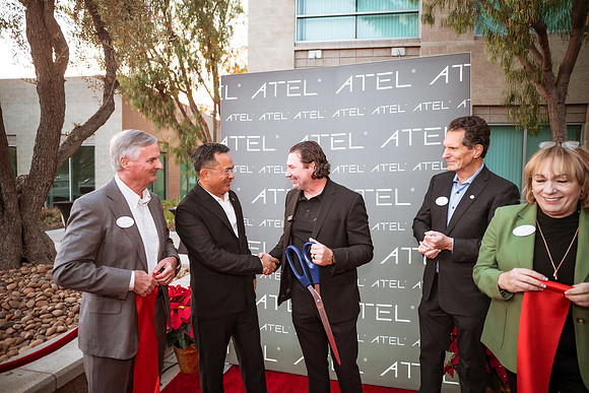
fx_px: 327
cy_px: 196
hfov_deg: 84.0
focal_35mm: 20
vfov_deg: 62.0
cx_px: 294
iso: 200
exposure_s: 1/250
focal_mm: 20
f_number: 2.8
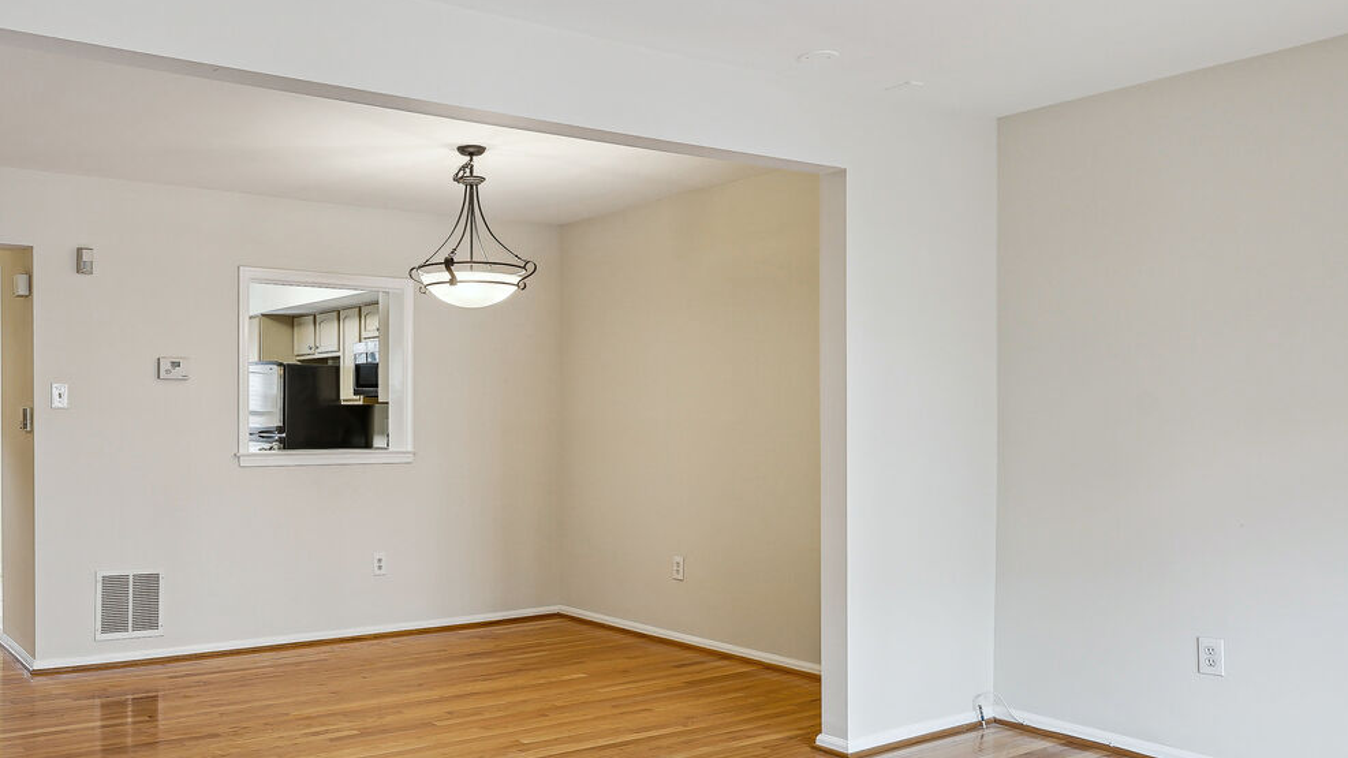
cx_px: 470
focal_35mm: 33
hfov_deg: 58.4
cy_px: 430
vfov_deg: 35.6
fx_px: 1179
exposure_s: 1/8
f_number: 8
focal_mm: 18
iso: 200
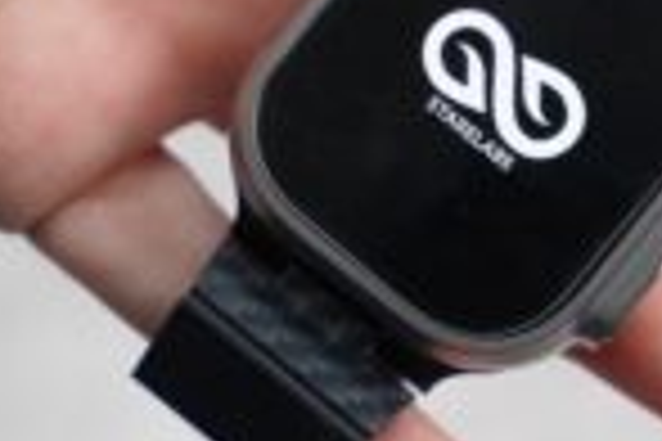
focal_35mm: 204
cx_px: 504
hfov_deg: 10.1
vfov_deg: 6.7
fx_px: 3751
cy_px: 43
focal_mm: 75
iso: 1250
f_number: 4
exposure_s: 1/160
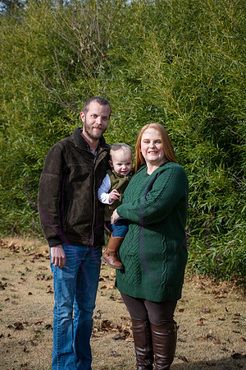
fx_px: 881
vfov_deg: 23.6
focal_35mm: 86
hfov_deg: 15.9
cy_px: 185
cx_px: 123
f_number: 7.1
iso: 400
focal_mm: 86
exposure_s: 1/1000
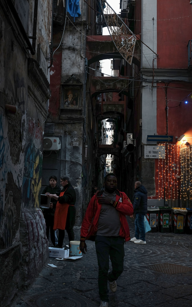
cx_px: 92
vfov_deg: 47.2
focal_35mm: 42
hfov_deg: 30.5
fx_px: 352
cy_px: 154
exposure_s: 1/125
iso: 800
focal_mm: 27
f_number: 5.6
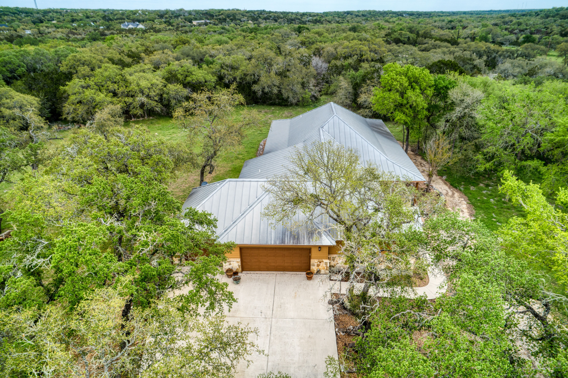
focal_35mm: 24
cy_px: 189
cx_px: 284
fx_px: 379
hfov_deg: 73.8
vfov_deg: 53.1
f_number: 3.5
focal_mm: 8.8
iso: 100
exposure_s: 1/120
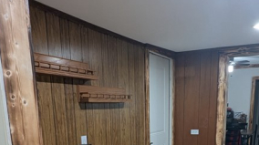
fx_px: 281
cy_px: 176
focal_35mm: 41
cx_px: 136
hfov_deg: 49.4
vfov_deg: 25.8
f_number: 2.2
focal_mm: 2.22
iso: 327
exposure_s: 1/40
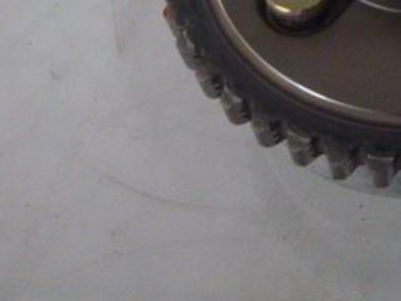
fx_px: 776
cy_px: -1
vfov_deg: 21.2
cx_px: 401
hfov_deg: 27.3
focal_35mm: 67
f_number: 4.1
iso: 800
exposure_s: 1/60
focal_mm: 5.2
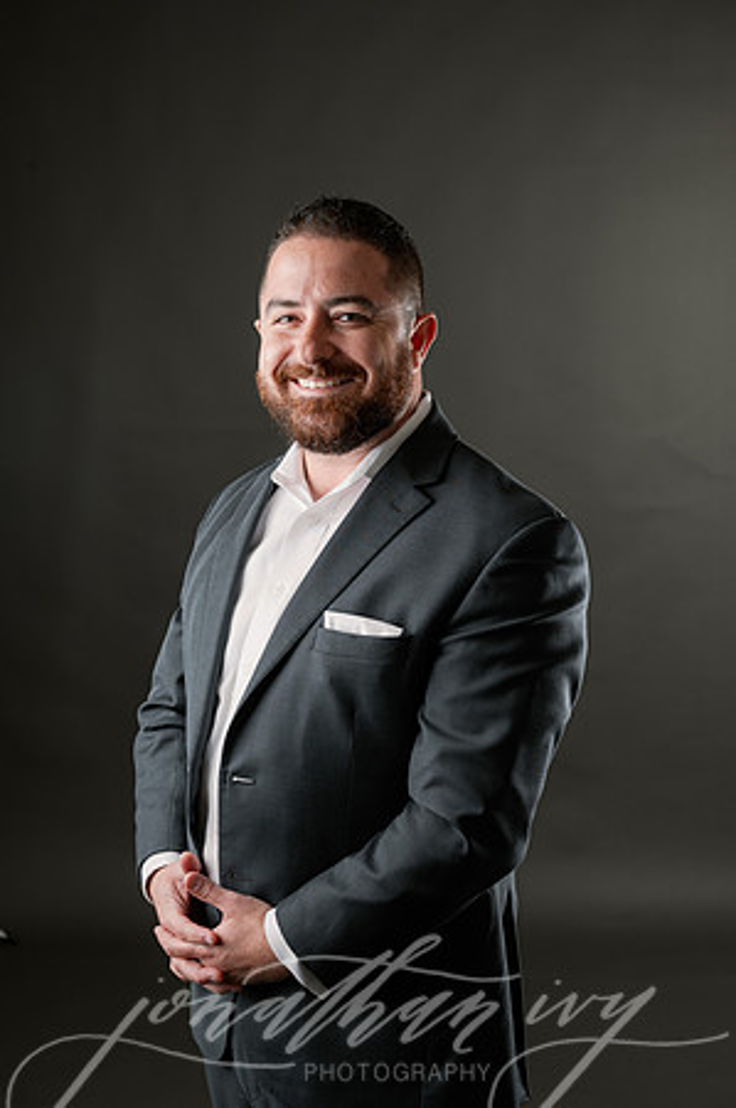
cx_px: 368
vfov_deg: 39.6
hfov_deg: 26.9
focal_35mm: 50
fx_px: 1537
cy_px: 554
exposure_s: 1/200
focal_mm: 50
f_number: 5
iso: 100
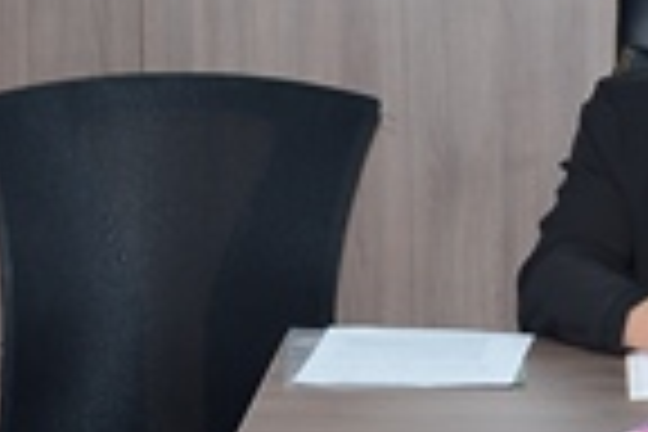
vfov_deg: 4.9
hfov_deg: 7.3
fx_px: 5004
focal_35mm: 278
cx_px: 846
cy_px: -403
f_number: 5
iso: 320
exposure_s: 1/60
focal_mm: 50
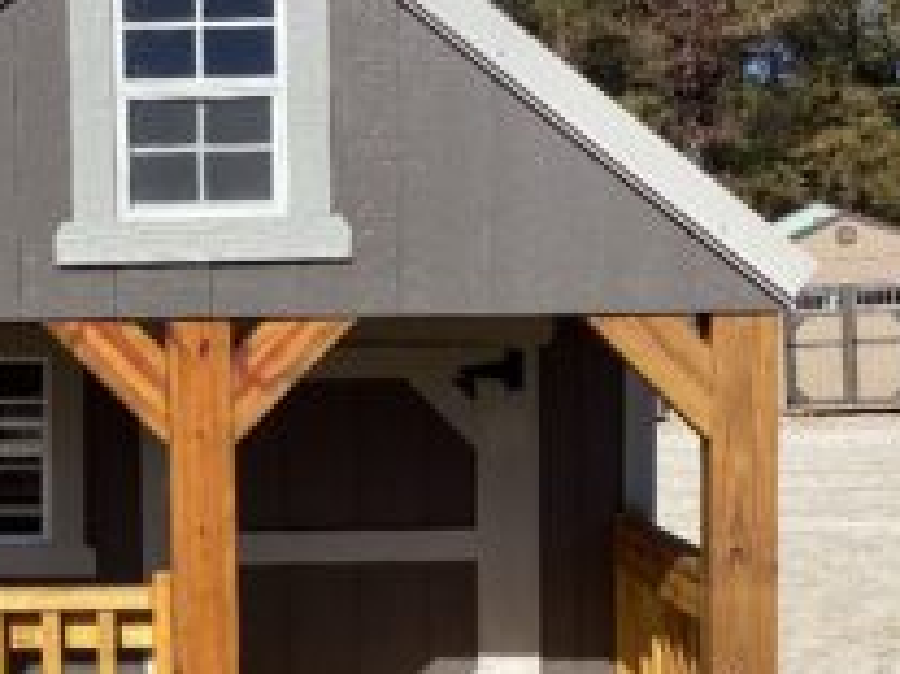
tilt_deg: -4.9
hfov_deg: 29.4
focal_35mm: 65
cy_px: 422
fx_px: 1689
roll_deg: +0.1
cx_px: 228
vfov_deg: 22.5
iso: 25
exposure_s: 1/1733
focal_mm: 3.3
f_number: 2.4
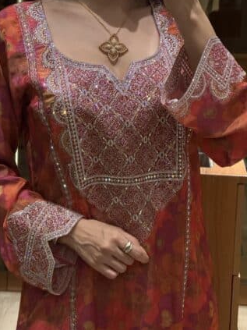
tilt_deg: -14.3
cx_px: 129
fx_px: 1199
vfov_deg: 15.6
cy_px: 198
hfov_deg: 11.8
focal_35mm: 126
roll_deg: -2.4
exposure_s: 1/33
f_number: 2.8
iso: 640
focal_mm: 16.89
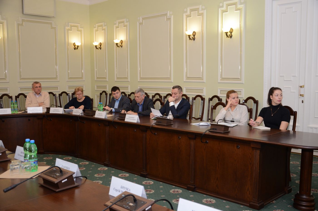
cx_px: 159
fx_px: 331
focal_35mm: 38
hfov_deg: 51.4
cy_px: 106
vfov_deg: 35.3
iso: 800
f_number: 4
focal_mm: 25
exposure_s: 1/125
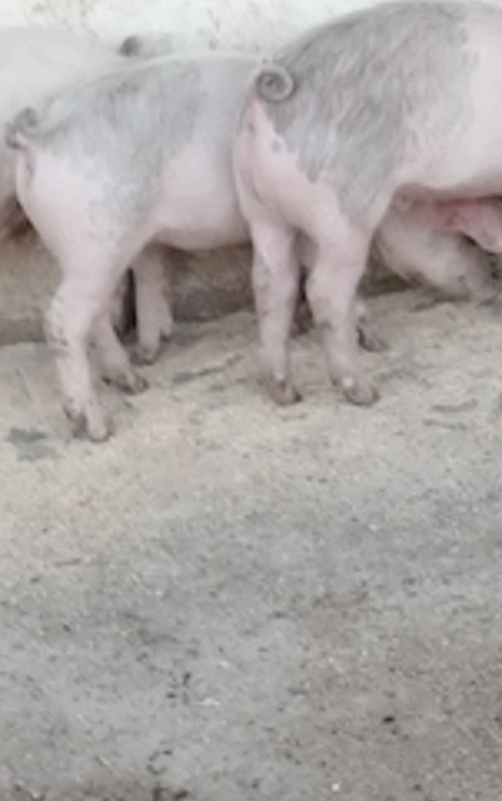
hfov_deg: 27.8
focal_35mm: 44
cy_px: 502
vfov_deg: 44.9
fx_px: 961
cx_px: 482
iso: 330
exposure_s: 1/50
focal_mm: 5.95
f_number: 1.89
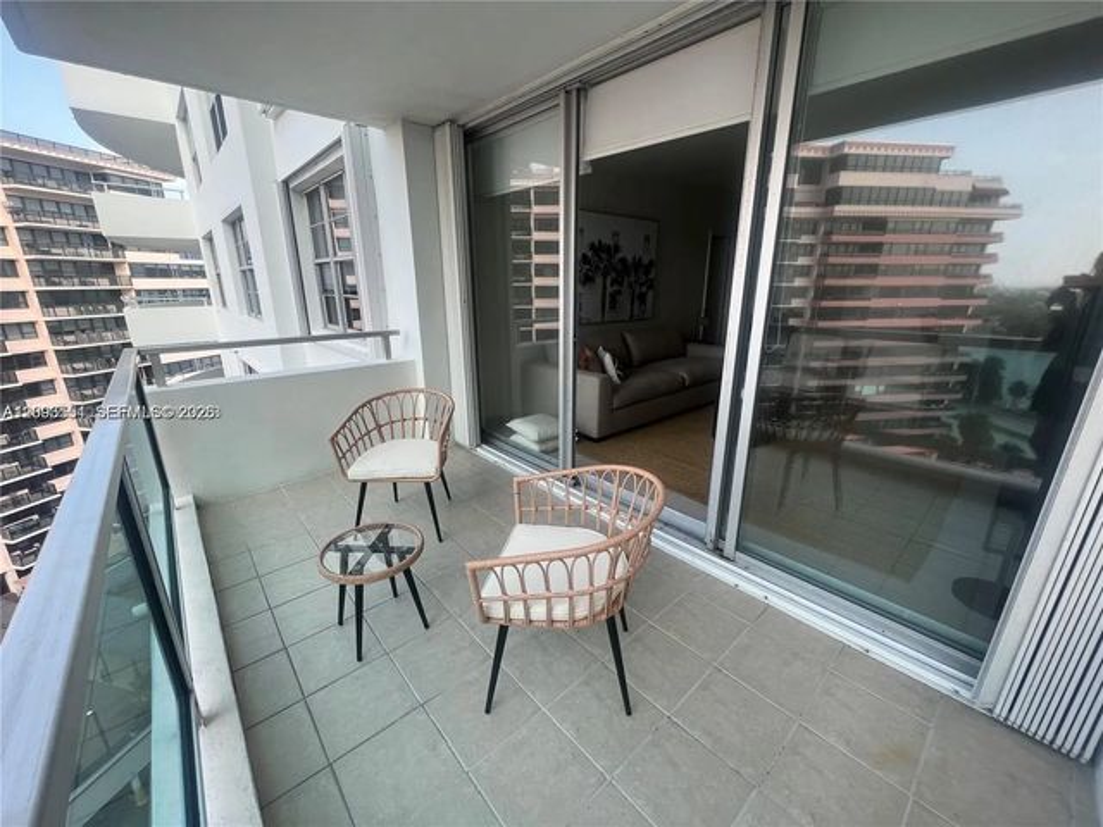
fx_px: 414
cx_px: 552
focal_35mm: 13
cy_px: 414
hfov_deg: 106.2
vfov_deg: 89.9
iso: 32
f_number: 1.8
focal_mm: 1.57
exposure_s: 1/256
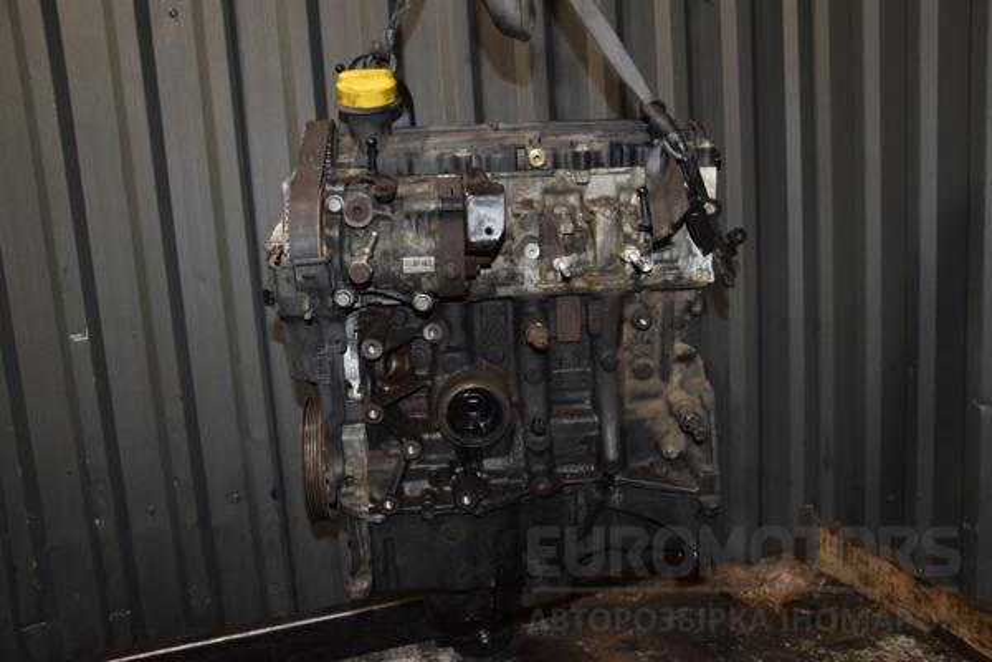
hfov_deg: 59.5
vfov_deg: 41.7
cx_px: 496
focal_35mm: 32
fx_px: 868
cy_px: 331
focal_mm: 21
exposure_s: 1/60
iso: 800
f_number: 5
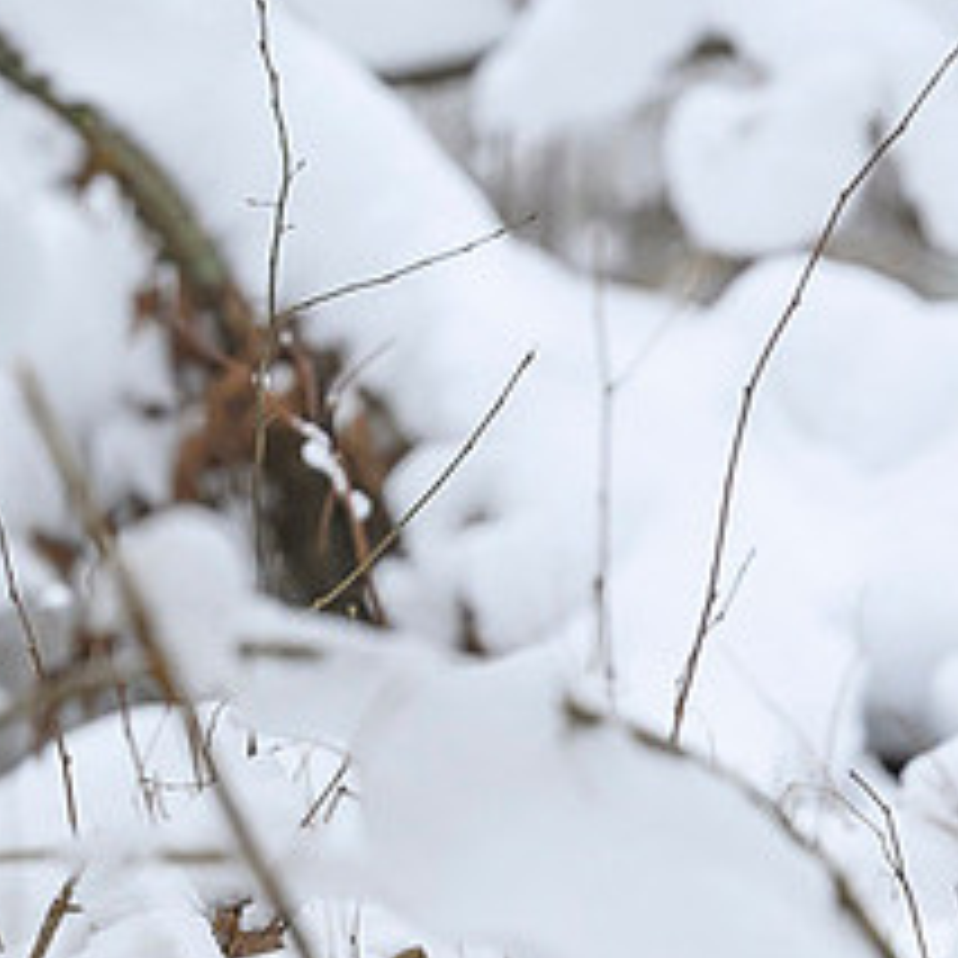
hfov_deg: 1.3
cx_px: 1344
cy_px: 76
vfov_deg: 1.3
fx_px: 40861
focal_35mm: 1305
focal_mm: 400
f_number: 4
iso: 2000
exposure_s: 1/640
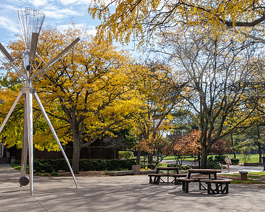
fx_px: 345
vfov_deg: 34.2
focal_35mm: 44
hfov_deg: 41.9
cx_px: 150
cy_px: 107
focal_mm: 32
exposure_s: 1/500
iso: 250
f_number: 7.1
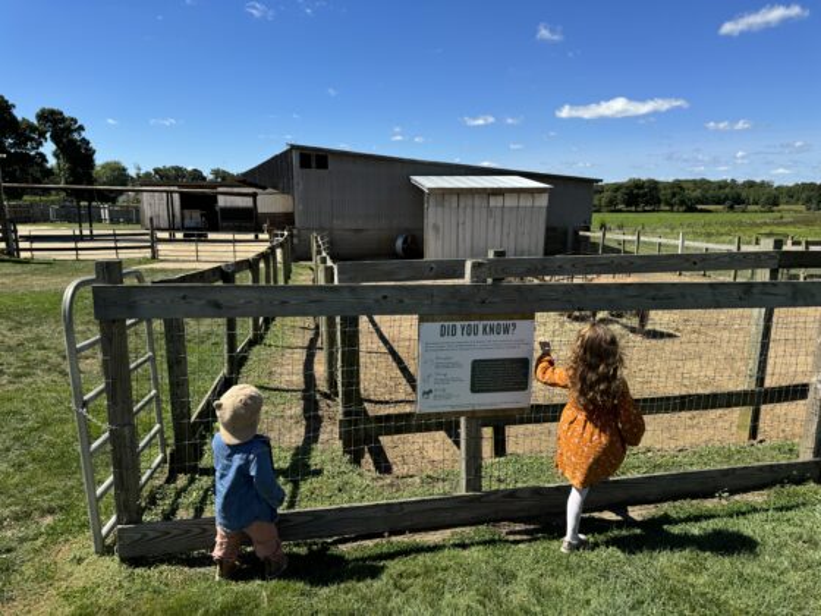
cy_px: 308
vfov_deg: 56.8
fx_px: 569
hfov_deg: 71.6
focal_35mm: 24
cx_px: 410
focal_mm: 6.76
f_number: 1.78
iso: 80
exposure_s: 1/3802
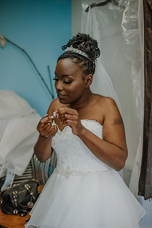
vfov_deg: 54.4
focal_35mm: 35
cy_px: 114
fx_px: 222
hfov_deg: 37.9
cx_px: 76
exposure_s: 1/1000
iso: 1800
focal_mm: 35
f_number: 2.2
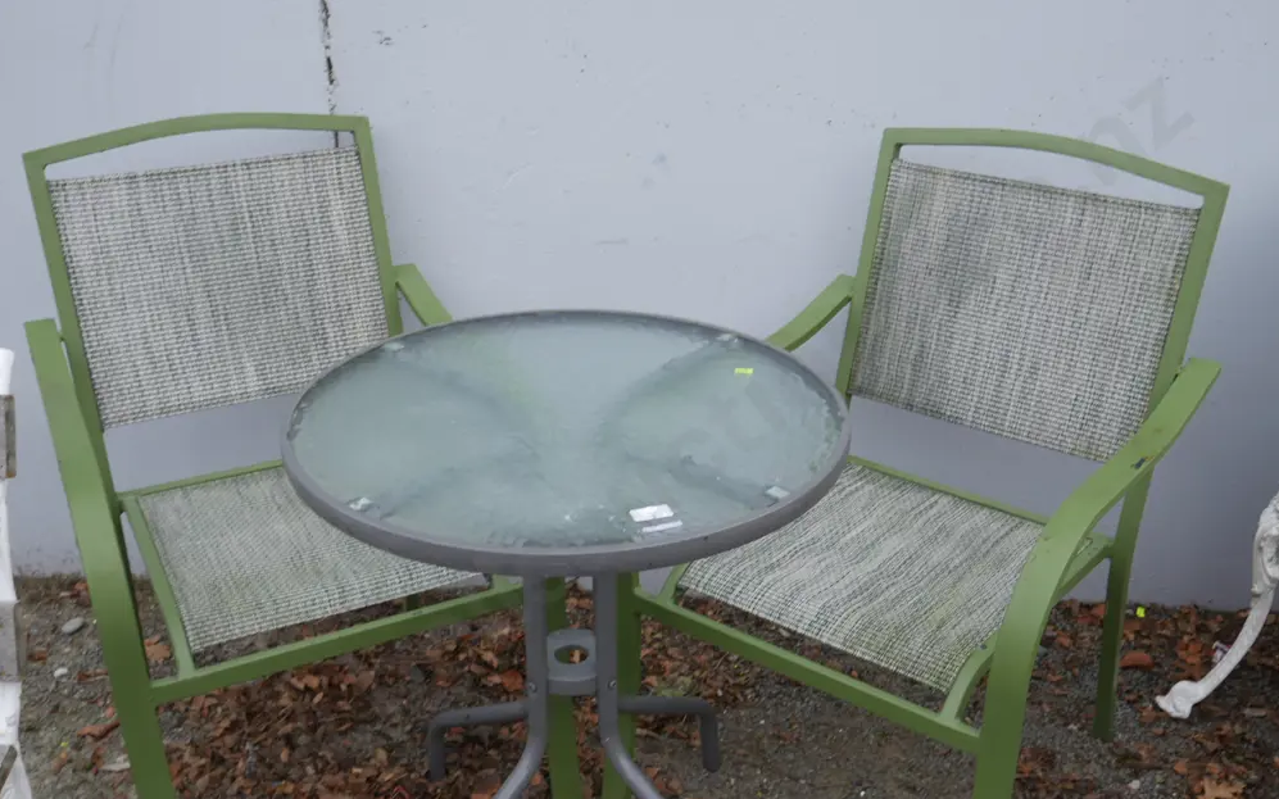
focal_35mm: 37
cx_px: 652
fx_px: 1290
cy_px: 491
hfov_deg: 52.7
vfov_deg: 34.3
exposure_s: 1/125
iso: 200
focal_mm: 17
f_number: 4.5
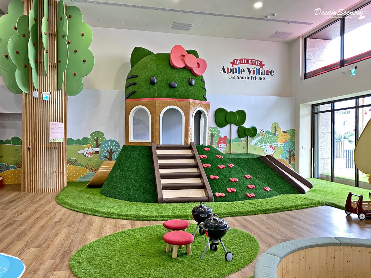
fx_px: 279
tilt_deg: +0.0
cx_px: 186
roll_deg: +0.4
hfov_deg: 67.3
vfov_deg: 53.1
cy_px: 139
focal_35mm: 26
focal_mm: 4.25
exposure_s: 1/60
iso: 160
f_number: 1.8
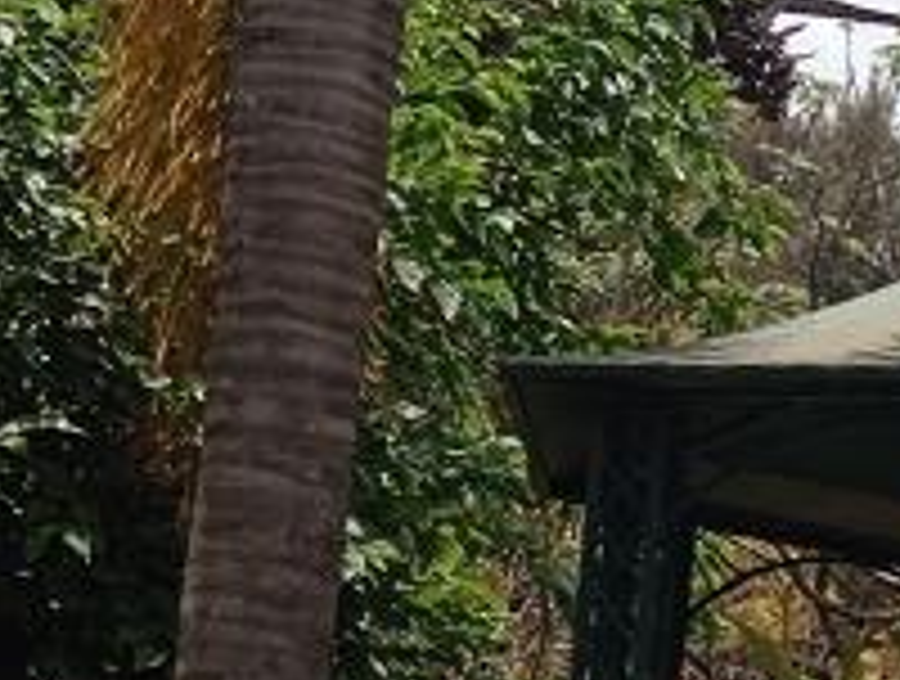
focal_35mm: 158
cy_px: 955
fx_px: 4118
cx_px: 1818
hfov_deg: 11.3
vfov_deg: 9.2
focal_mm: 4.22
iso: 113
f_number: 1.8
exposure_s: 1/630
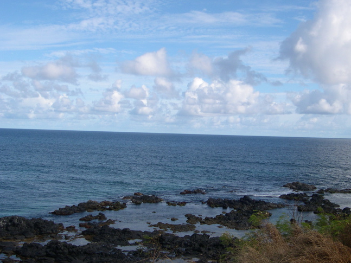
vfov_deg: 30.8
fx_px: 476
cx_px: 207
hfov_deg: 40.3
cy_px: 108
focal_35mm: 47
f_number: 7.6
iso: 100
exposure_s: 1/238
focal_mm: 8
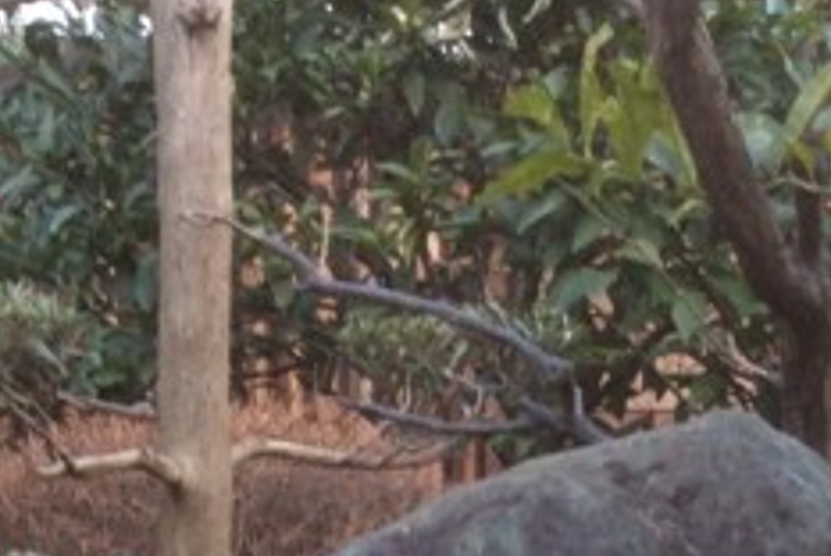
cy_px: 1269
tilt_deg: -14.6
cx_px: 442
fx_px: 2635
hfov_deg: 17.9
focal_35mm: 114
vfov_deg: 10.6
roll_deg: +0.5
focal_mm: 3.3
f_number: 2.4
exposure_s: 1/24
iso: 64
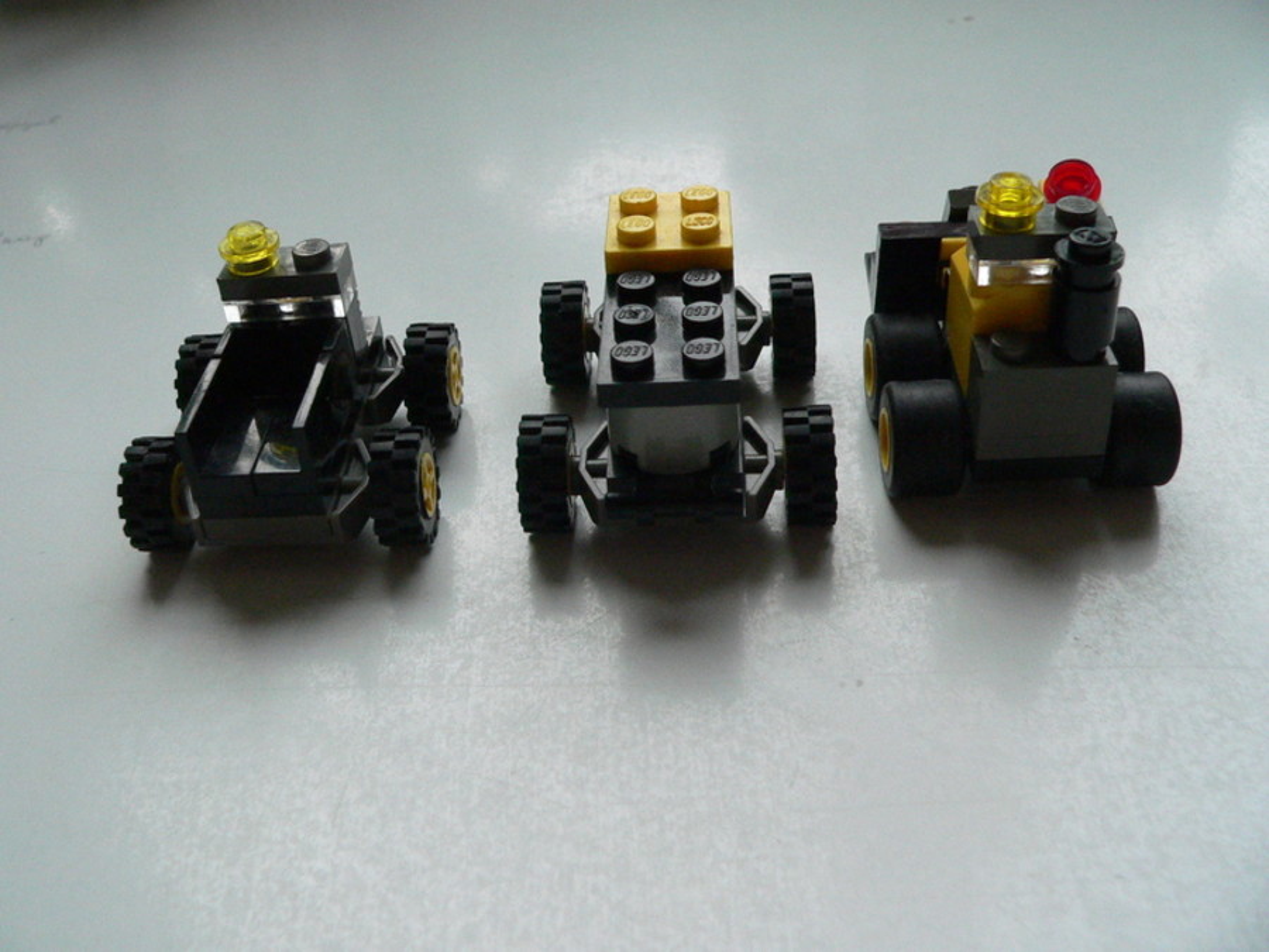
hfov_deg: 51.4
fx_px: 1320
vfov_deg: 39.7
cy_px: 476
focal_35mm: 36
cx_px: 634
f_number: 3.7
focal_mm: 6
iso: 400
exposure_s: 1/125
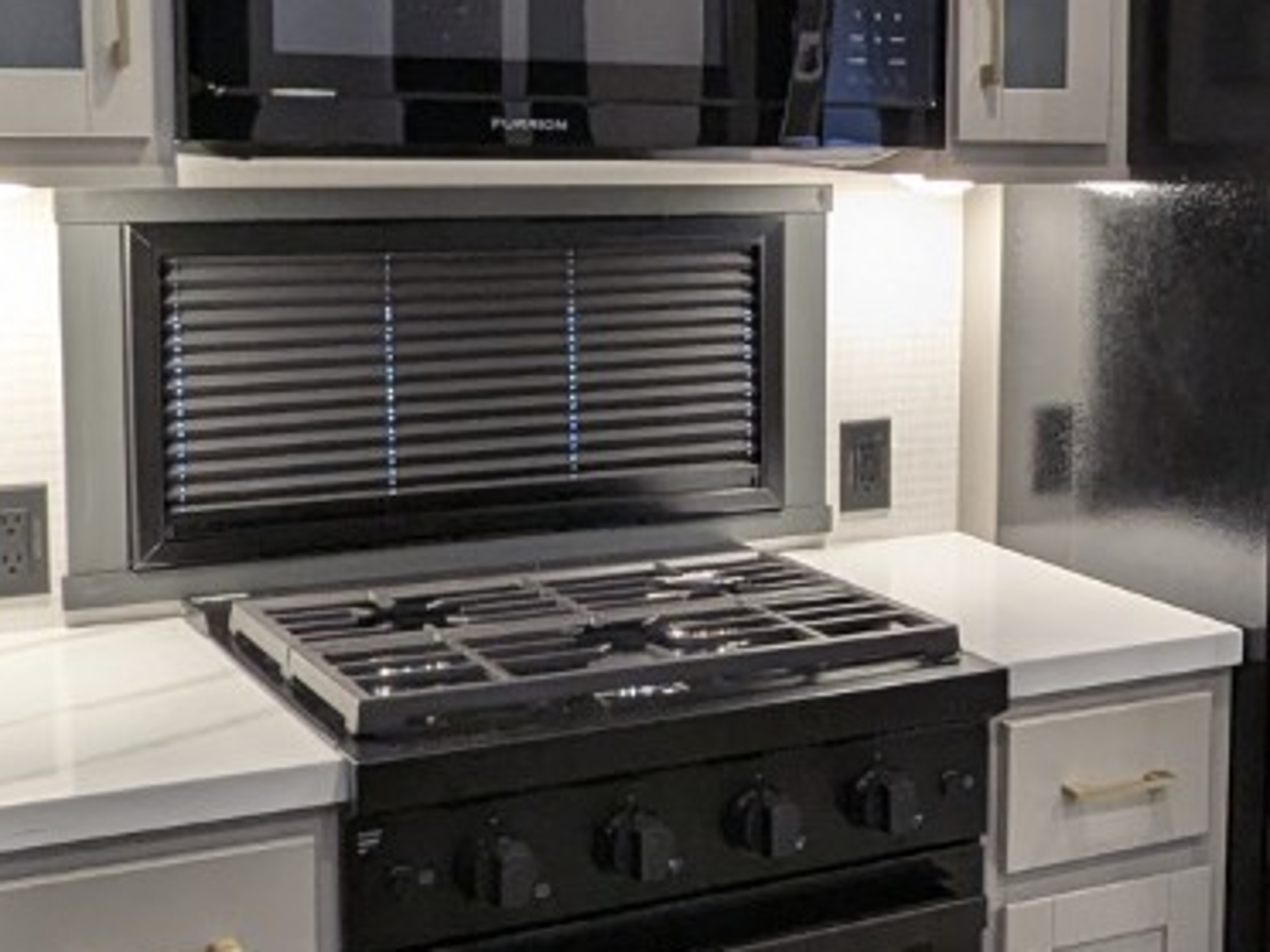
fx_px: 2201
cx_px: 1084
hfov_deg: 31.0
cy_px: 355
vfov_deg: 24.3
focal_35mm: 60
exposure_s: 1/58
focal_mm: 2.35
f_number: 2.2
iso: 123
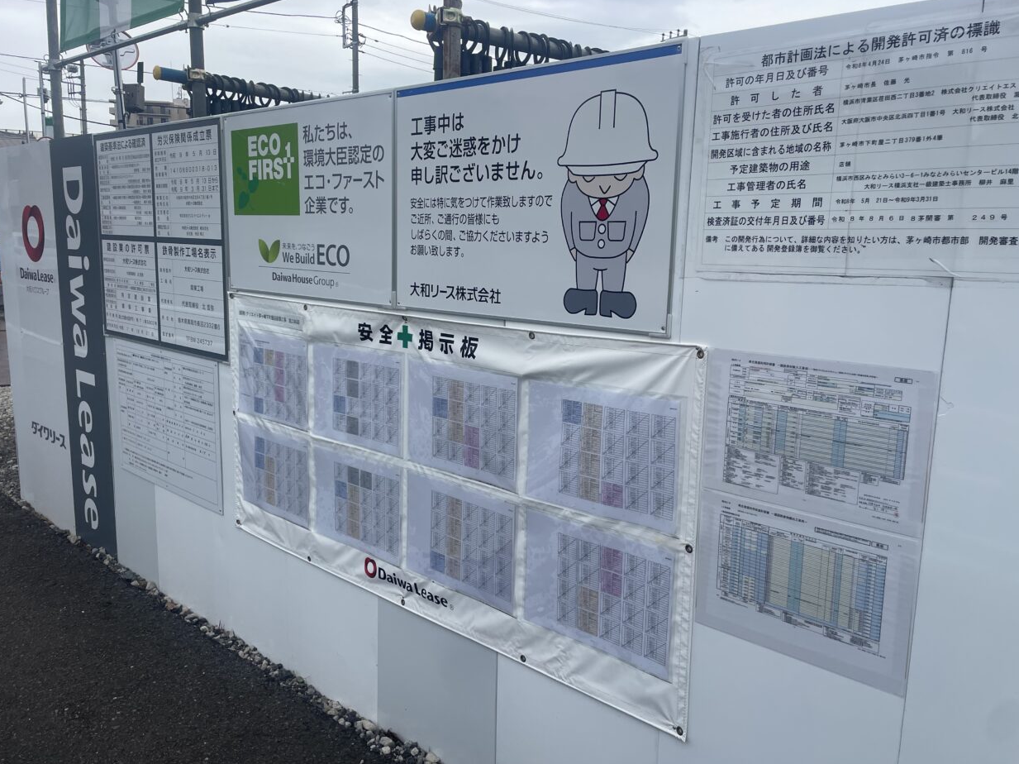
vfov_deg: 51.3
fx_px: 795
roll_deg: -2.0
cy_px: 375
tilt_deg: -9.2
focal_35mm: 27
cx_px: 497
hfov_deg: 65.3
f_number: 1.6
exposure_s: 1/1366
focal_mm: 4.2
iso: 32
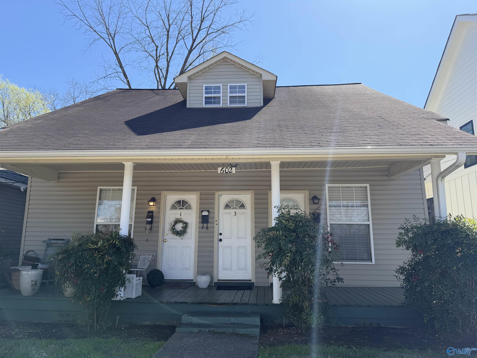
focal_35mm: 24
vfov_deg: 56.8
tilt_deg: +10.6
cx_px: 238
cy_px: 179
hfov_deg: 71.6
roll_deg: -1.1
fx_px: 331
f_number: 1.78
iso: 100
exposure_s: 1/2611
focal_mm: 6.76
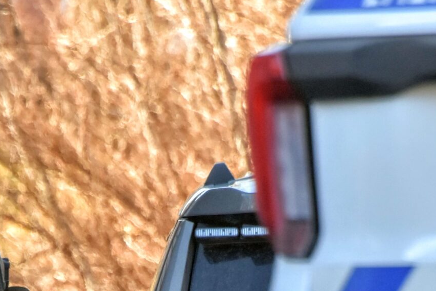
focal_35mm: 1351
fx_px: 16364
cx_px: 140
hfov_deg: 1.5
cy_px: 390
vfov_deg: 1.0
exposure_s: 1/323
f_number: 8
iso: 1000
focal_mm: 300
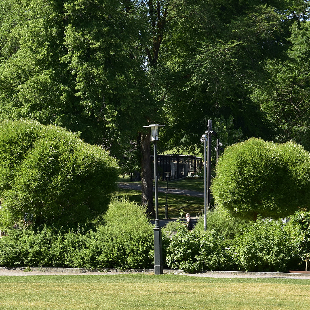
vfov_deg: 13.1
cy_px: 95
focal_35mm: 133
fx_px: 1348
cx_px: 188
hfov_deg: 13.1
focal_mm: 50
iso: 250
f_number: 8
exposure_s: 1/250
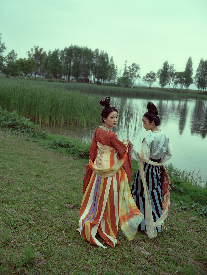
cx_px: 104
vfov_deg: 46.8
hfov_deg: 36.0
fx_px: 319
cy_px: 138
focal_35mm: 40
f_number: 4.5
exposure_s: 1/250
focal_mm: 50
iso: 500
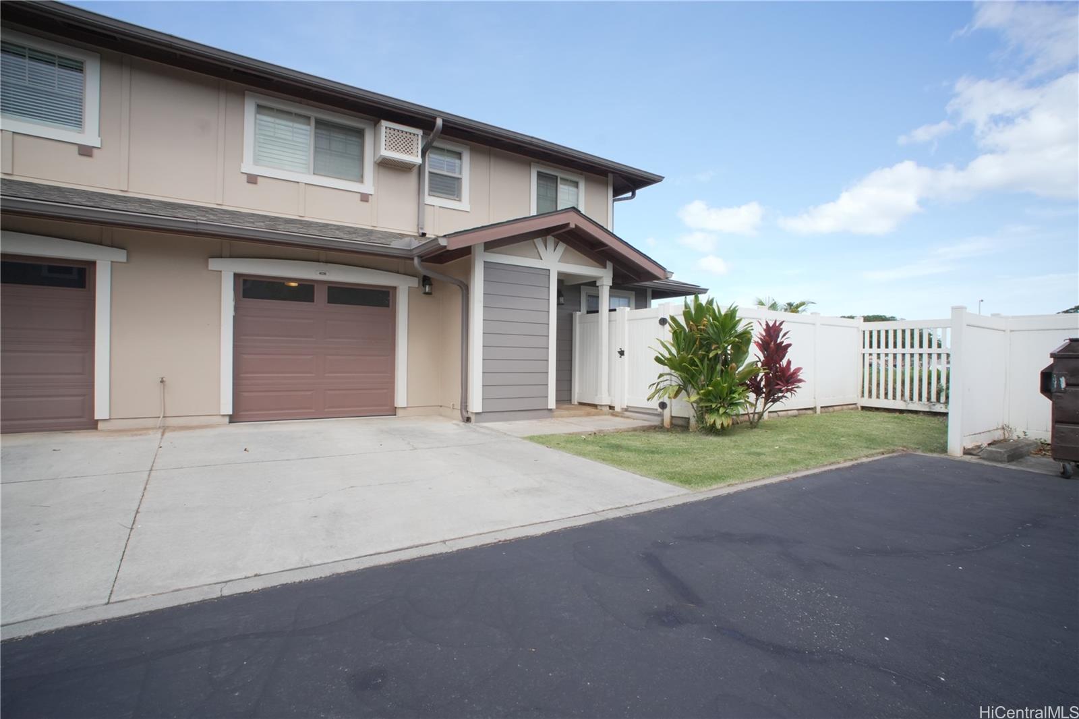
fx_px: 494
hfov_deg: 95.0
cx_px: 540
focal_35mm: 16
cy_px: 360
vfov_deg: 72.0
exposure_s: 1/200
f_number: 16
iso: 800
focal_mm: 11
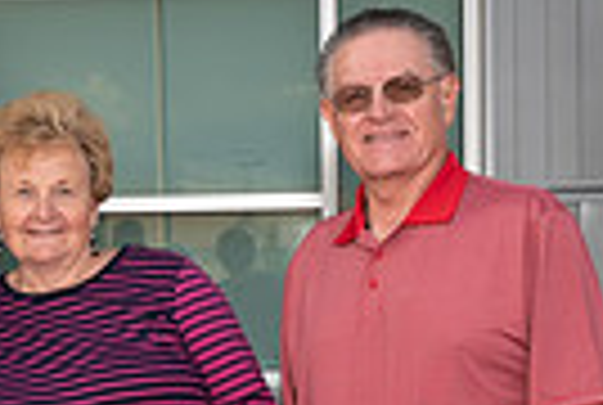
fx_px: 2031
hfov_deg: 16.3
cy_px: 358
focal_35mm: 121
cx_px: -104
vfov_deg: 11.3
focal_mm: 28
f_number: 6.3
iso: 200
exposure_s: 1/60
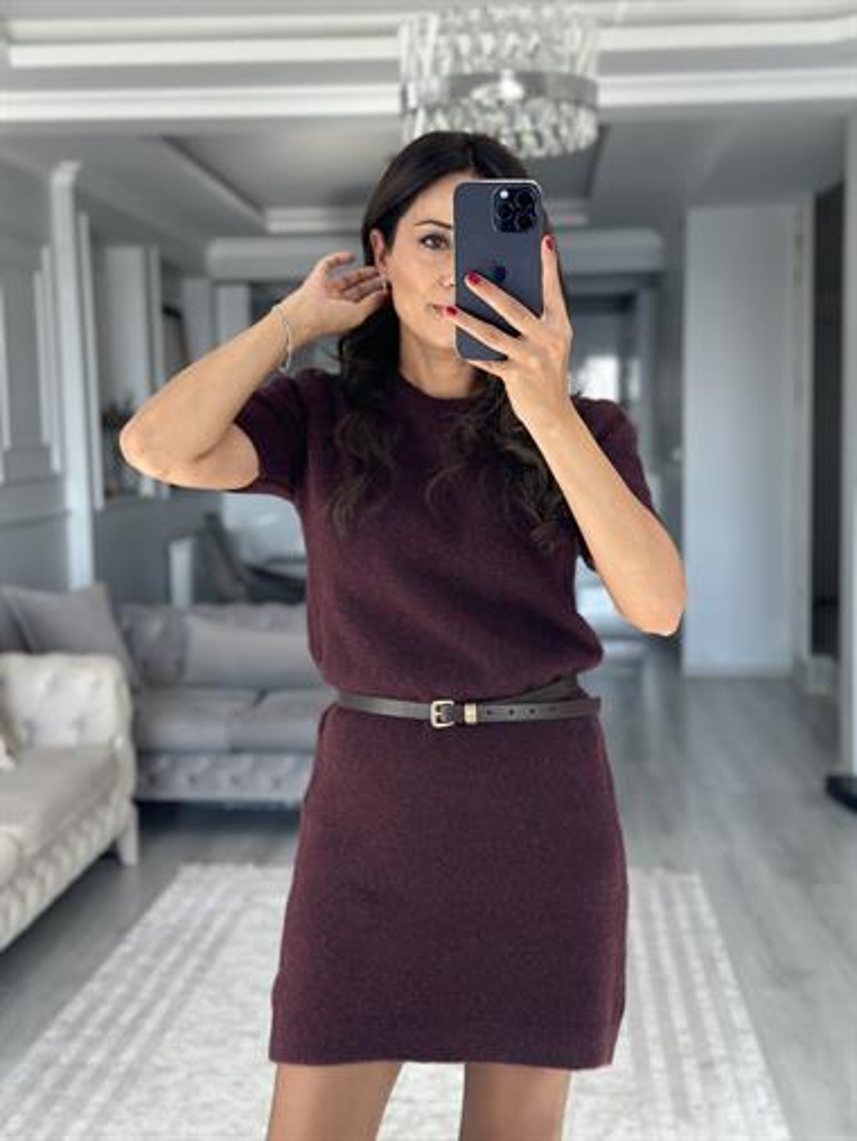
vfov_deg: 39.6
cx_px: 428
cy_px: 570
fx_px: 1583
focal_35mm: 48
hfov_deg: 30.3
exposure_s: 1/172
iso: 100
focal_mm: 6.86
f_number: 1.78
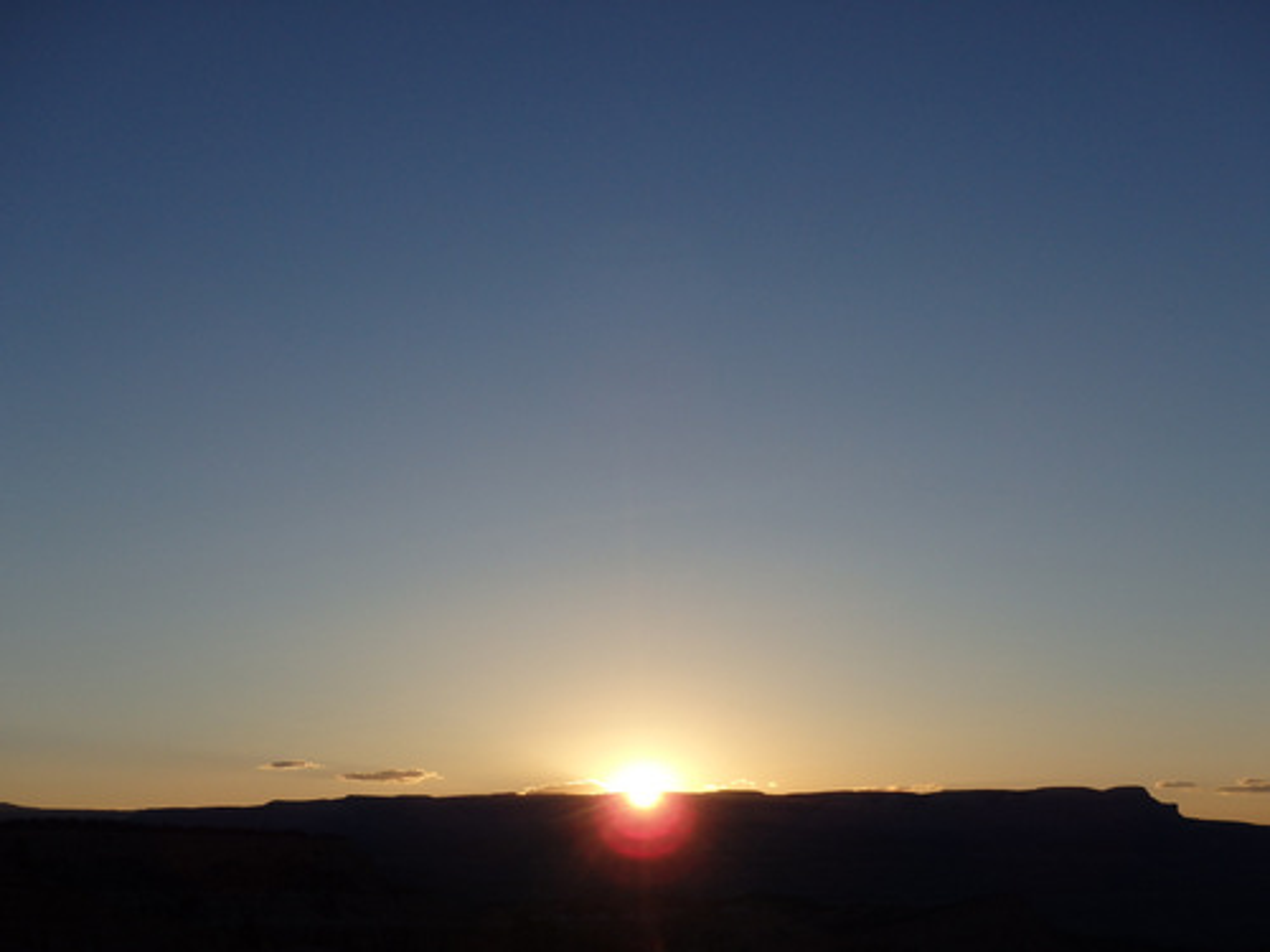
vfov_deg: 26.1
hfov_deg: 34.3
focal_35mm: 56
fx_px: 2055
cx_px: 635
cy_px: 476
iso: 125
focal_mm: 10
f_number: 14
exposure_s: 1/100
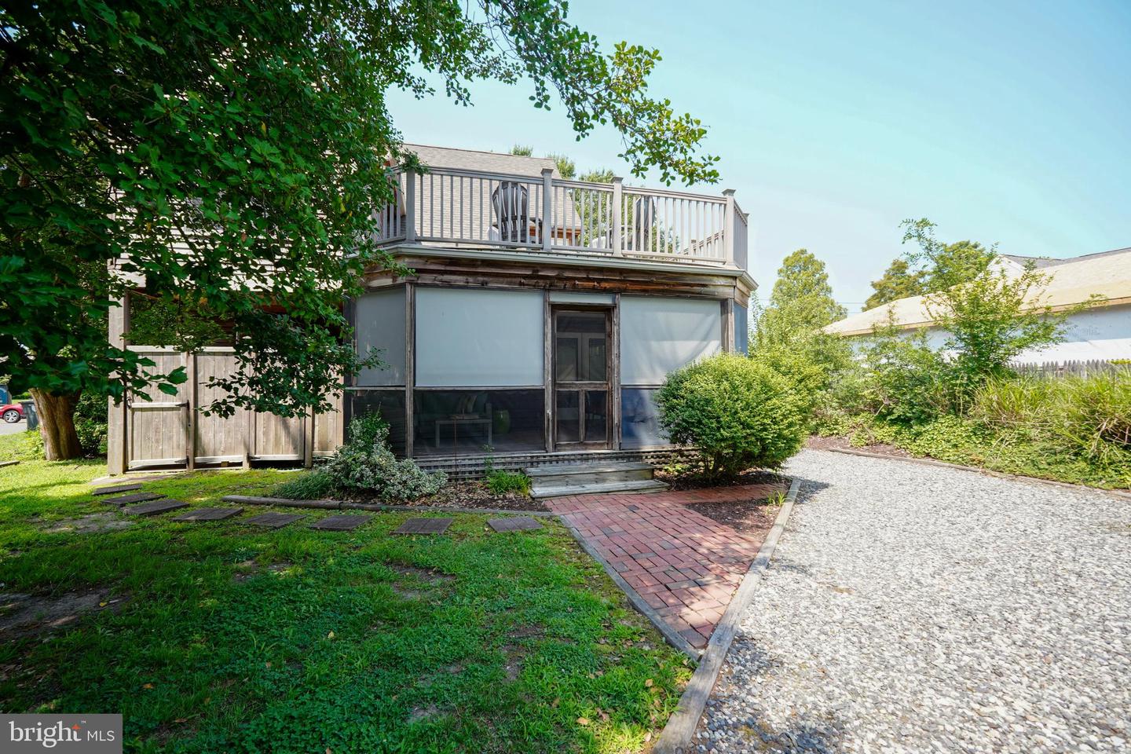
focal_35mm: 15
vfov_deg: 77.3
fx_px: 471
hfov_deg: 100.4
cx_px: 566
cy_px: 377
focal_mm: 10
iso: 100
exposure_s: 1/100
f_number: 5
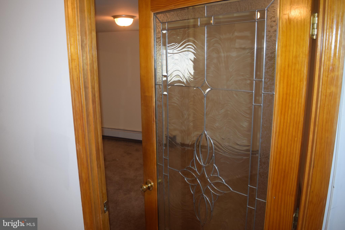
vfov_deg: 36.9
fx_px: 345
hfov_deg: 53.1
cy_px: 115
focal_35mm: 36
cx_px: 172
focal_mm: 24
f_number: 4
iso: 800
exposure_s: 1/80
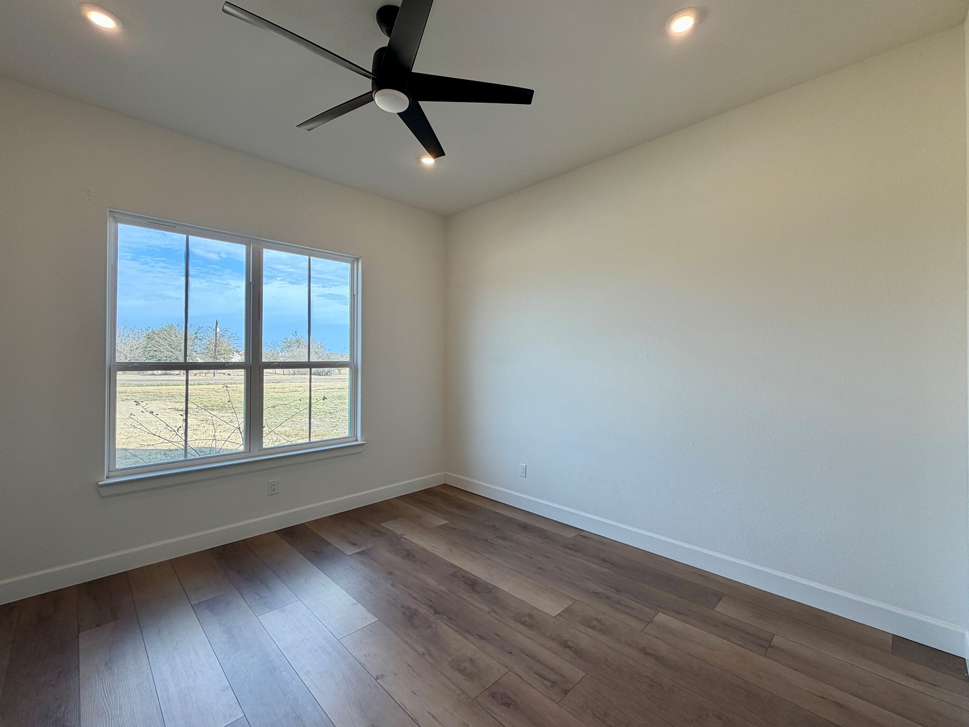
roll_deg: +0.2
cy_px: 353
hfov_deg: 98.1
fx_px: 420
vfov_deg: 81.7
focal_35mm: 15
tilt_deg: -0.1
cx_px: 494
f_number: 2.2
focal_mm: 2.22
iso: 64
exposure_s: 1/120
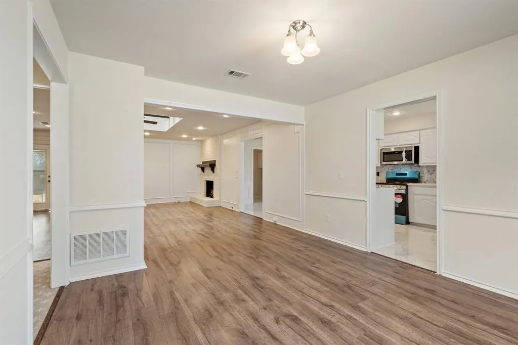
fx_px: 230
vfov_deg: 73.7
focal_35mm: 16
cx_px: 259
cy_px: 172
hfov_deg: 96.8
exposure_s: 1/3
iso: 320
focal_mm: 16
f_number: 8
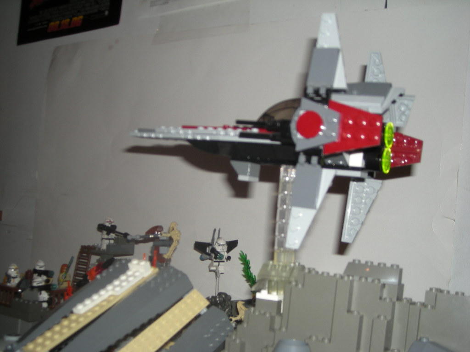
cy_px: 176
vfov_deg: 32.9
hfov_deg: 42.9
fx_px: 597
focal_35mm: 44
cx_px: 235
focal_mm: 7.1
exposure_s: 1/60
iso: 50
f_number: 3.1
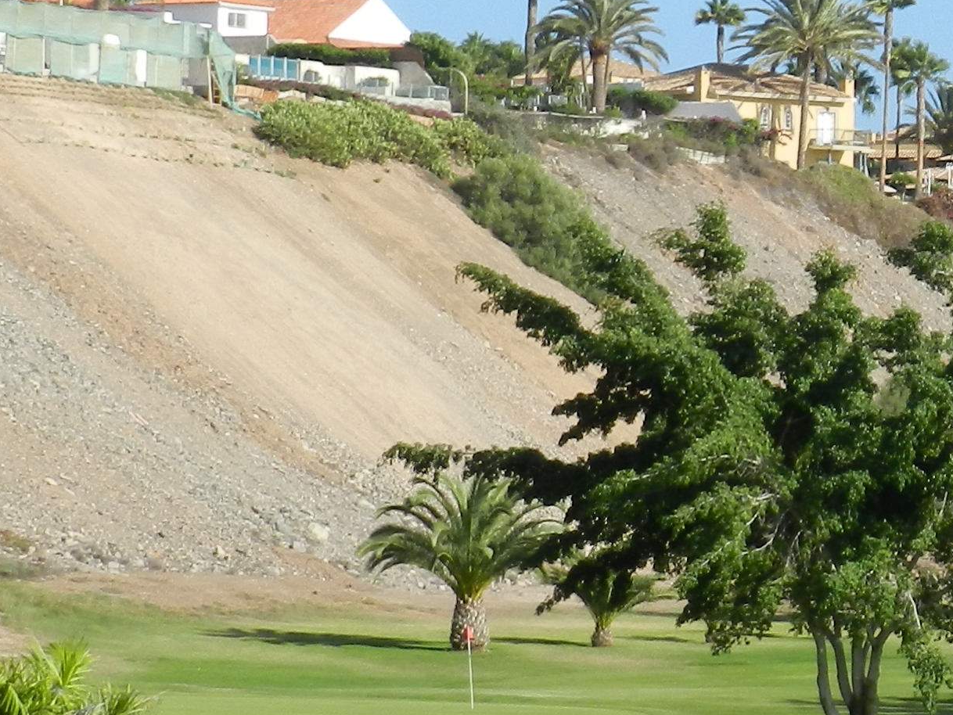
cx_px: 998
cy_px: 168
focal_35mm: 197
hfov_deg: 9.9
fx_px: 5425
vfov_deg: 7.5
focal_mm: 10.7
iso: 160
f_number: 4.6
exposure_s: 1/800
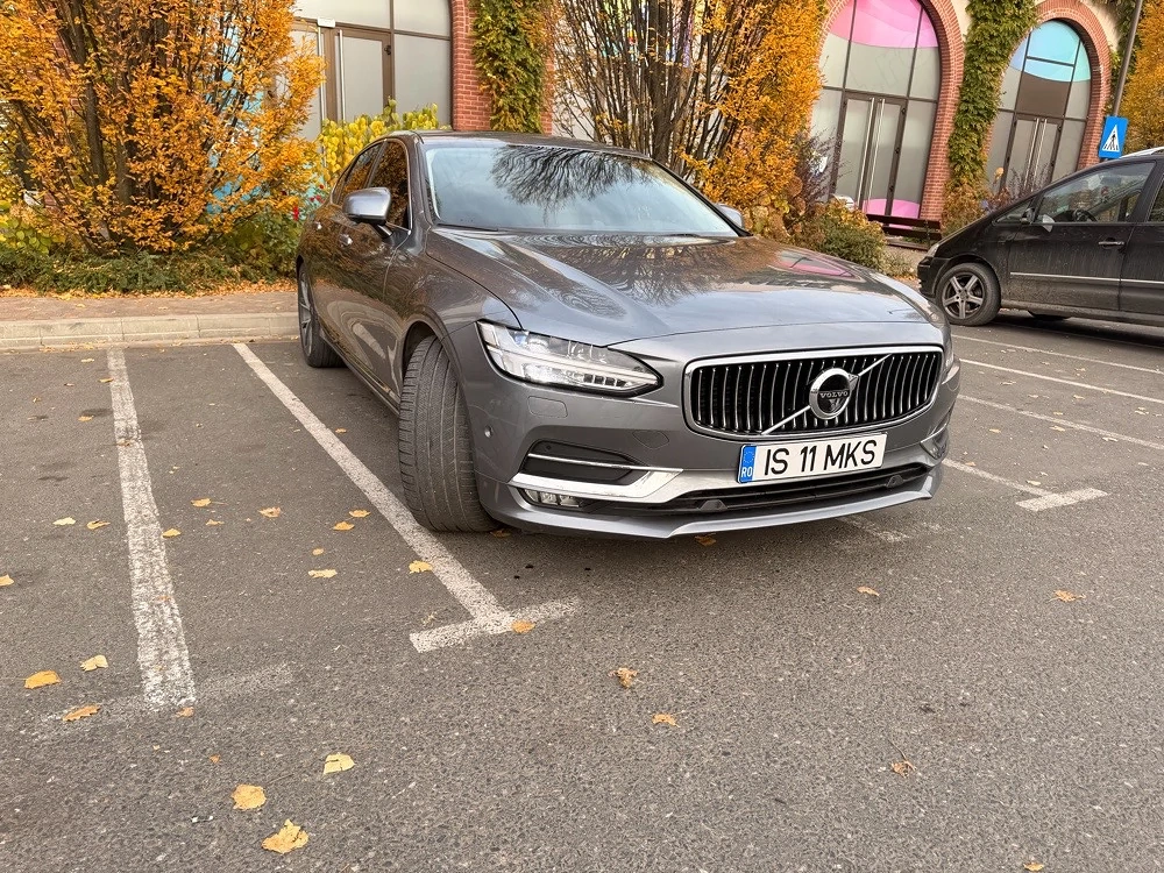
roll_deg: -2.0
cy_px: 436
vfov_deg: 56.8
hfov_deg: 71.6
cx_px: 582
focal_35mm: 24
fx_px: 807
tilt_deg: -17.8
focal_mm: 6.76
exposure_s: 1/967
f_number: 1.78
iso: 80
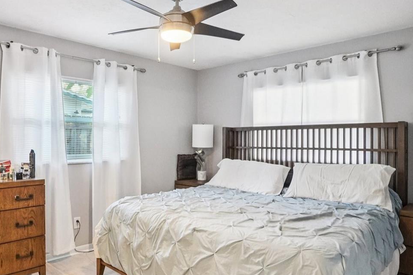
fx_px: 287
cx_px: 168
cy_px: 157
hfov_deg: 70.9
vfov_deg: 51.1
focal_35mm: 25
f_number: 8
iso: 3200
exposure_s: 1/30
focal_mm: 10
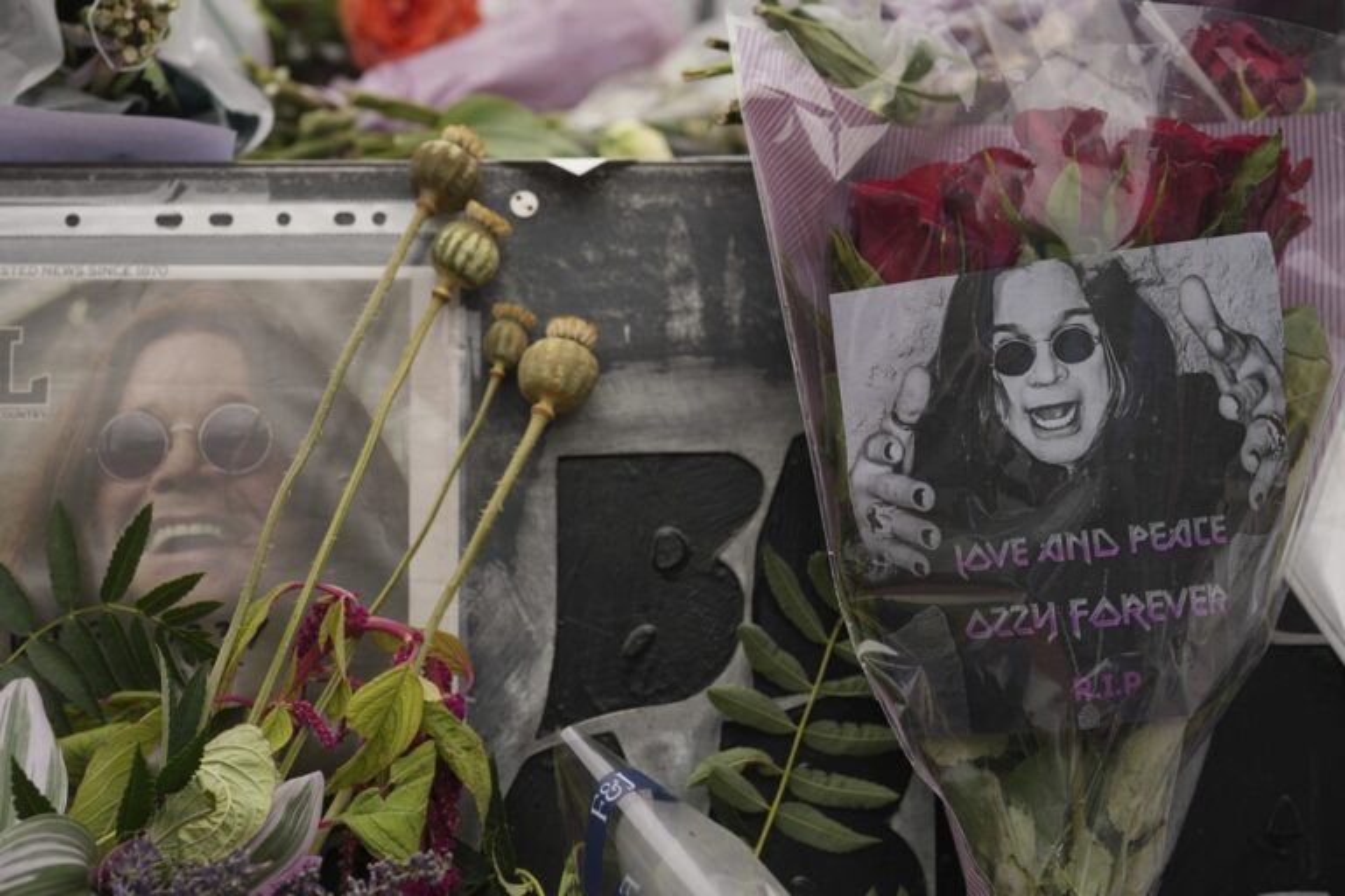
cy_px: 448
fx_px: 1868
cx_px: 672
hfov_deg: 39.6
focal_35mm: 50
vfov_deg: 27.0
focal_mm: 50
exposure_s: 1/640
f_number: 4
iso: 100
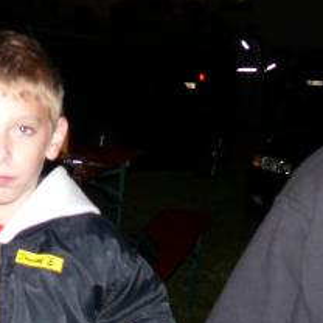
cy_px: 130
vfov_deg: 16.7
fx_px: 1098
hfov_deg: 16.3
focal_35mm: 104
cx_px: -16
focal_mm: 7.4
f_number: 2.8
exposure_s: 1/30
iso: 100
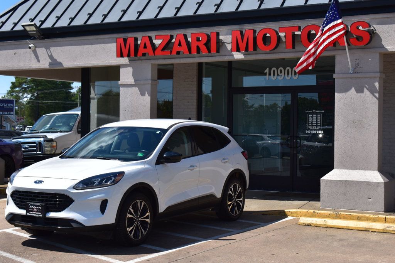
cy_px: 132
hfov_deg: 29.9
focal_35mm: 68
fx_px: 740
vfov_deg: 20.1
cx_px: 198
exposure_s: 1/500
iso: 250
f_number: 11
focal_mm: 45
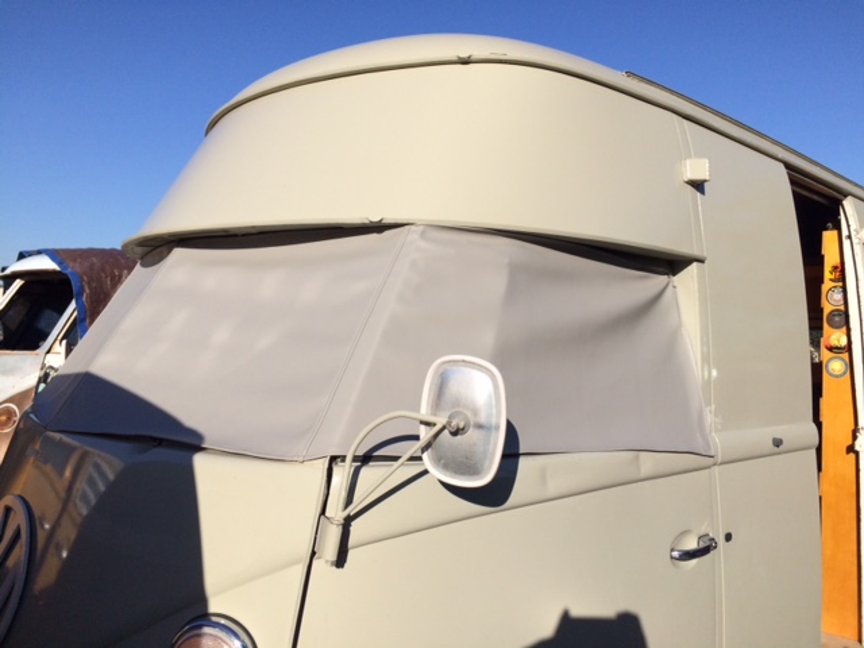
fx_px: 724
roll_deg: -1.4
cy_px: 324
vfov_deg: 48.2
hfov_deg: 61.7
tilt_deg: -1.4
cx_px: 432
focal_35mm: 29
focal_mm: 4.15
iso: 32
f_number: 2.2
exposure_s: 1/3425
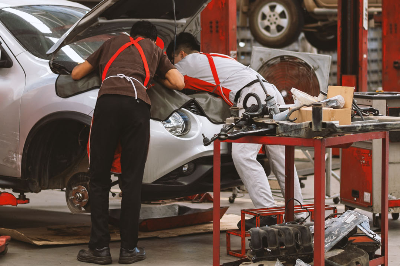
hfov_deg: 18.4
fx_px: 1232
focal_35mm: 111
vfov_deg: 12.3
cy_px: 100
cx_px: 219
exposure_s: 1/125
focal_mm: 50
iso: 100
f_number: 2
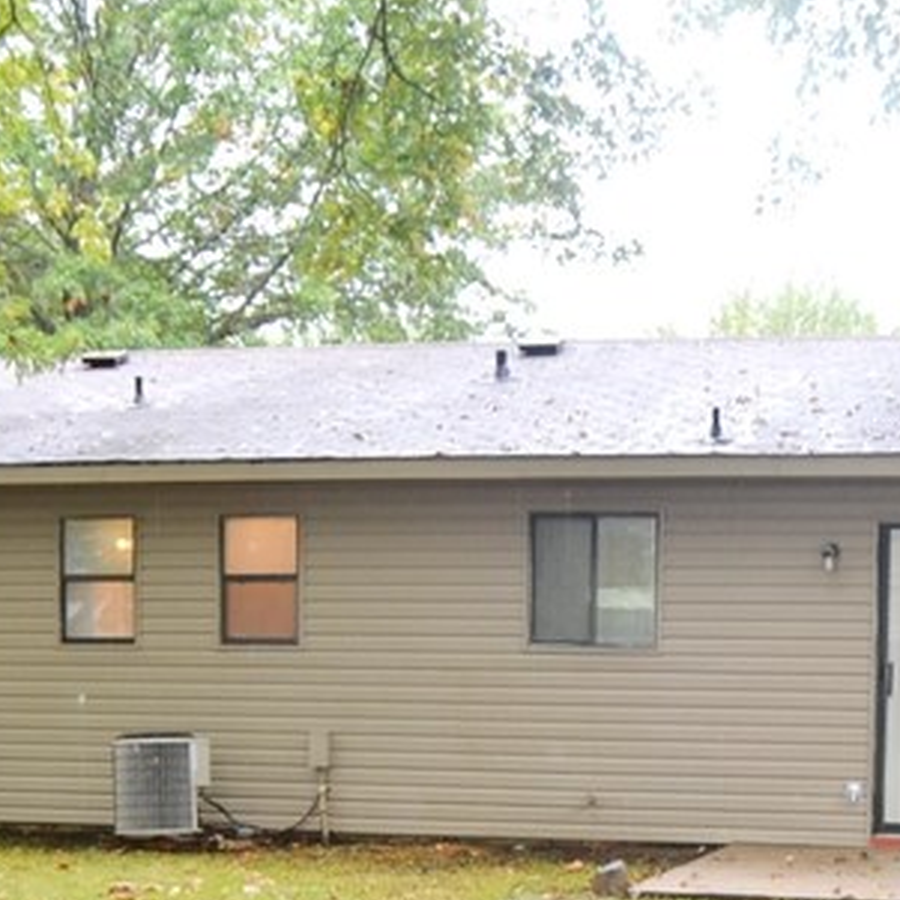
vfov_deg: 18.6
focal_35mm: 92
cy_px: 803
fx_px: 2706
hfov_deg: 18.8
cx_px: 677
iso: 400
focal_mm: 20
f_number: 3.5
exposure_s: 1/125
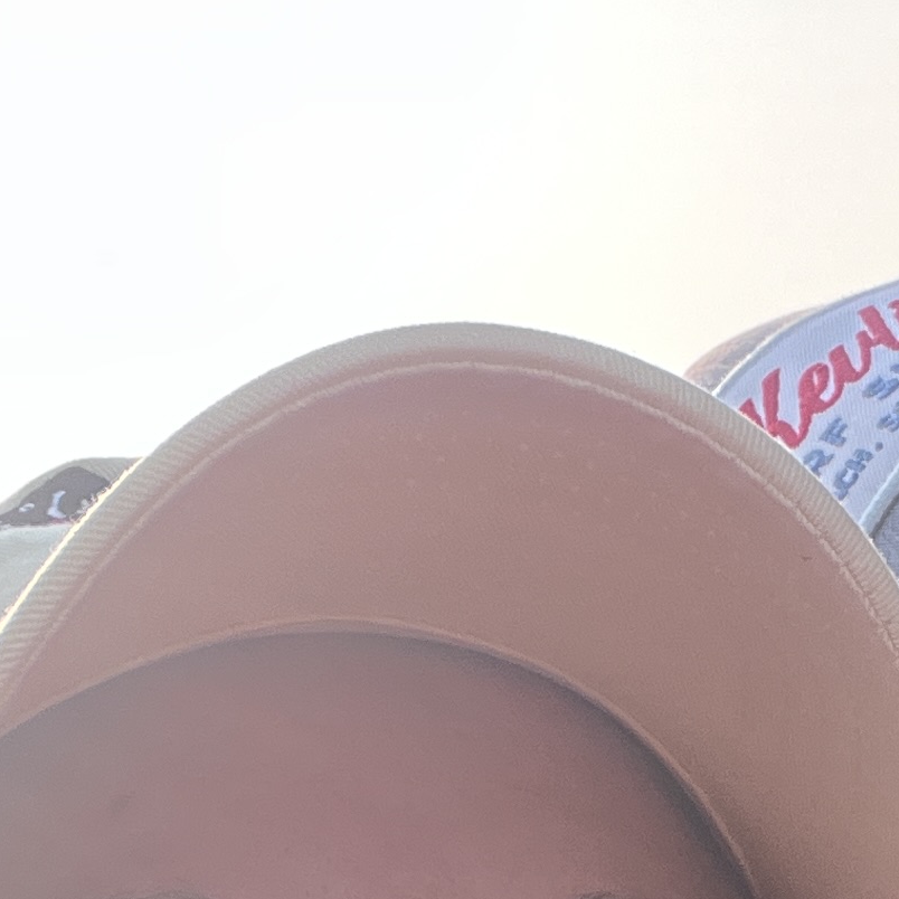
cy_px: 1381
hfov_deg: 16.9
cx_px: 745
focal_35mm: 102
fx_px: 2997
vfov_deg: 15.6
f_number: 2.2
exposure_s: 1/334
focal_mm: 2.71
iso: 32
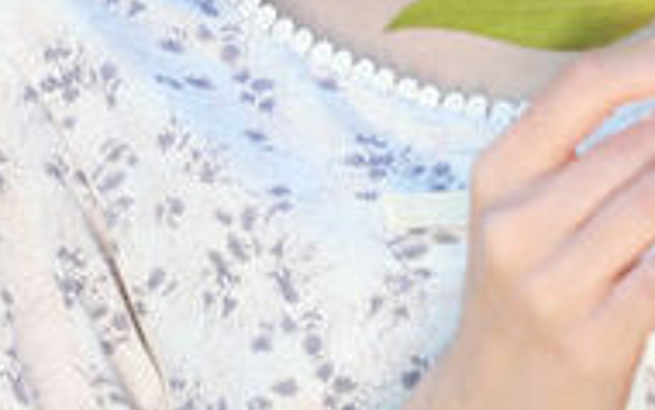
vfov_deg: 3.3
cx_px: 621
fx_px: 7055
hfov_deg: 5.3
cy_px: -148
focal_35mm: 395
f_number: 2.8
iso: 100
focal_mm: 70
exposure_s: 1/200
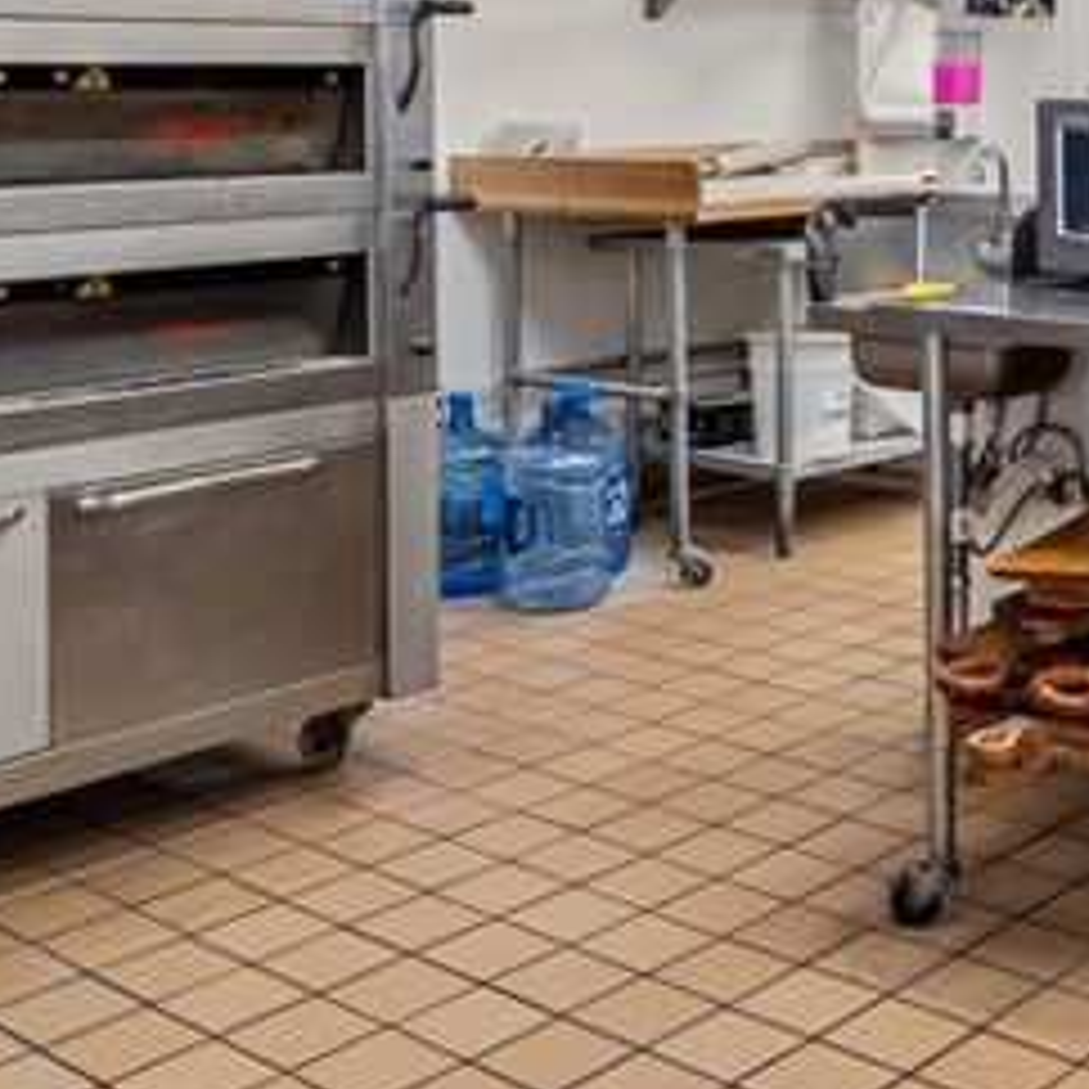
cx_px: 986
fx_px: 1922
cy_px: 128
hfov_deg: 30.2
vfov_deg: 30.4
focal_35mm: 54
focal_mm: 10
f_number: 8
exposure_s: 1/13
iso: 400
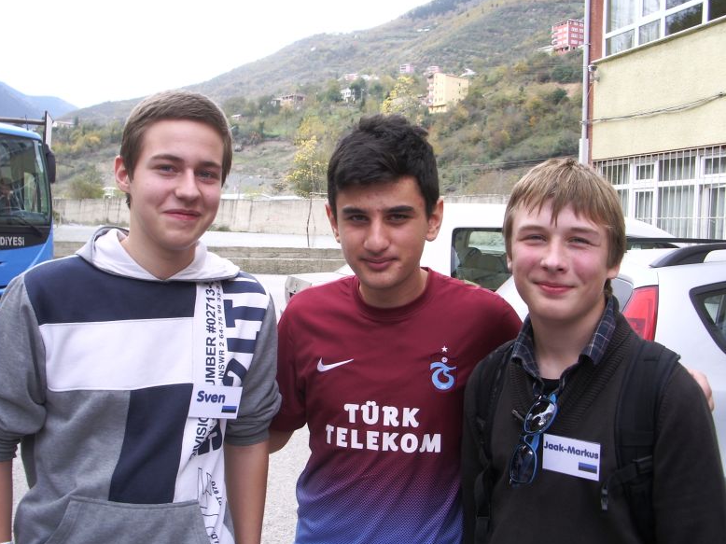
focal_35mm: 36
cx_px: 369
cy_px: 276
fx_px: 755
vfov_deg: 39.6
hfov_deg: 51.4
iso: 50
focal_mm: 5.8
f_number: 4.3
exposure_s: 1/80
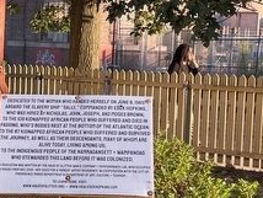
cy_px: 101
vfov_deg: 15.3
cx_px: 17
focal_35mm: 97
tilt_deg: -3.5
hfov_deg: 19.8
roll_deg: -2.1
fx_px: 738
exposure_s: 1/218
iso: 40
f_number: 1.6
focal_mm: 5.1
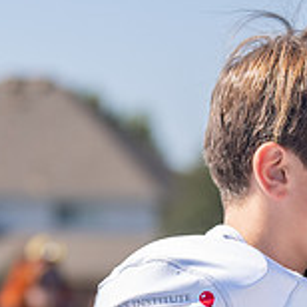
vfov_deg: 6.7
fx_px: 2589
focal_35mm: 258
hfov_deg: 6.8
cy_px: 394
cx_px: 240
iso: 100
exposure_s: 1/1250
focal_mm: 72
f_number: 2.8
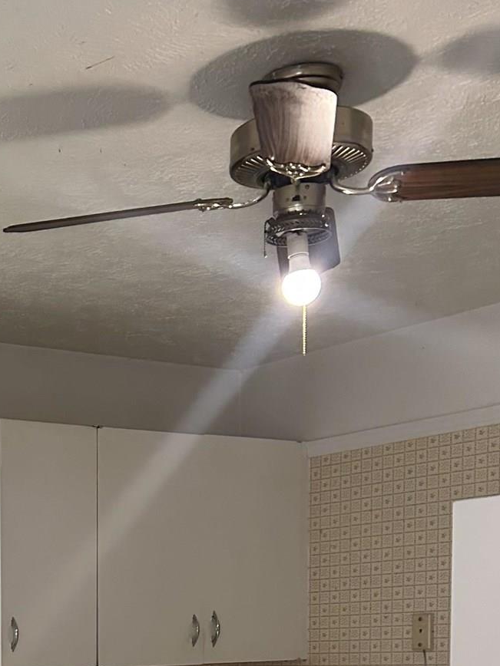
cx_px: -60
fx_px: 1329
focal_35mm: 69
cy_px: 773
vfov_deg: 25.6
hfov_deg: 20.3
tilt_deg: -5.1
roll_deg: +1.5
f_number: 1.5
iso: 125
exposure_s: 1/120
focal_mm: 5.7
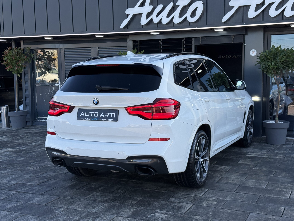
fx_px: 408
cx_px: 147
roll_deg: +1.1
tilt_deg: -4.2
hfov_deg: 39.7
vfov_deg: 30.3
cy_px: 110
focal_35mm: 48
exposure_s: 1/1149
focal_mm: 6.76
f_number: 1.78
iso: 80
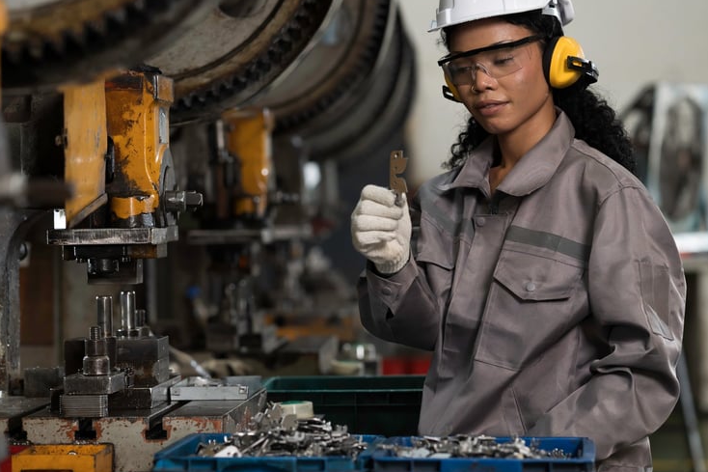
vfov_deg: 9.9
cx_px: 275
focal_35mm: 139
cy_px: 205
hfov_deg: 14.7
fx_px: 2733
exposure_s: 1/250
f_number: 2.2
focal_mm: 85
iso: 800
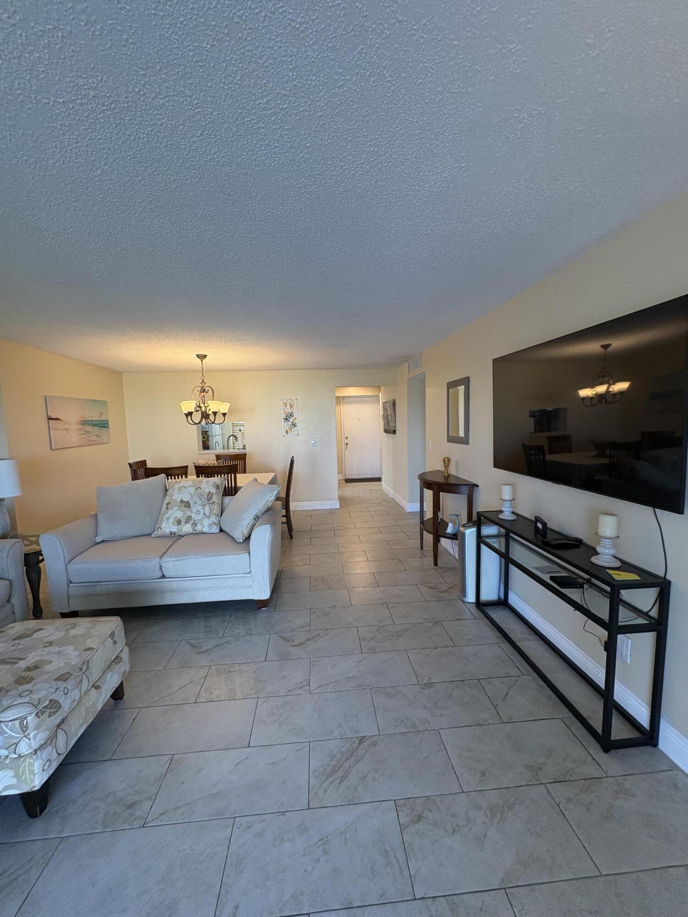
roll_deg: +2.0
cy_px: 458
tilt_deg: -3.3
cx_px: 344
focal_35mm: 14
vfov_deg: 102.1
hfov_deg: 85.7
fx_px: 371
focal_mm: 2.22
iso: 200
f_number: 2.2
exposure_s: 1/120
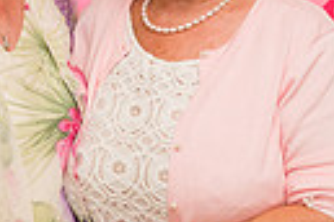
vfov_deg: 9.4
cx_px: -65
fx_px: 1336
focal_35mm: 144
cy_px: -26
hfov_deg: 13.8
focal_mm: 32
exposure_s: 1/125
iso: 800
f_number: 4
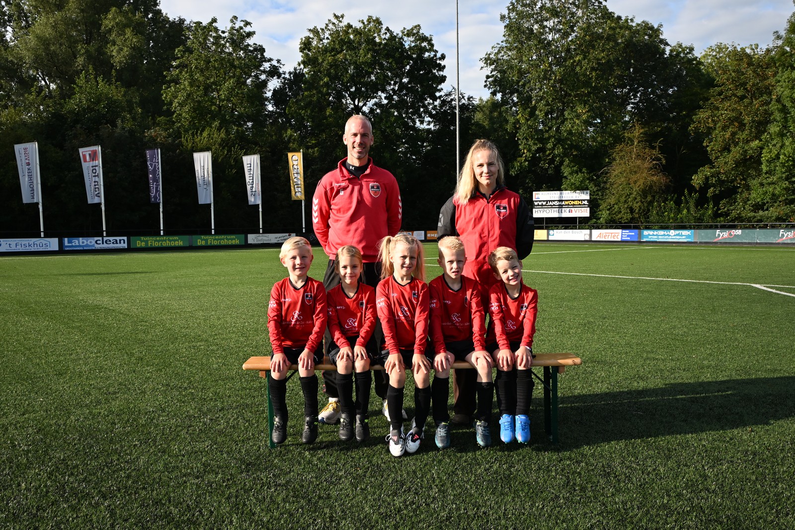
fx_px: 706
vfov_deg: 41.1
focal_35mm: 32
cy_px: 265
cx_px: 398
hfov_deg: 58.7
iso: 200
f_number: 5
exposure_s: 1/800
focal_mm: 21.5
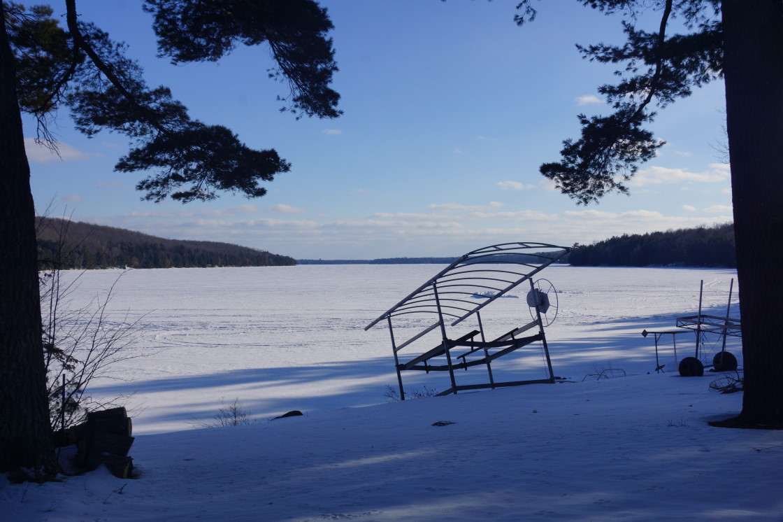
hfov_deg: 53.1
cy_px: 261
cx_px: 392
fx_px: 783
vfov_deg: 36.9
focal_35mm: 36
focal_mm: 24
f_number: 13
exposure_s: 1/250
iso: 100
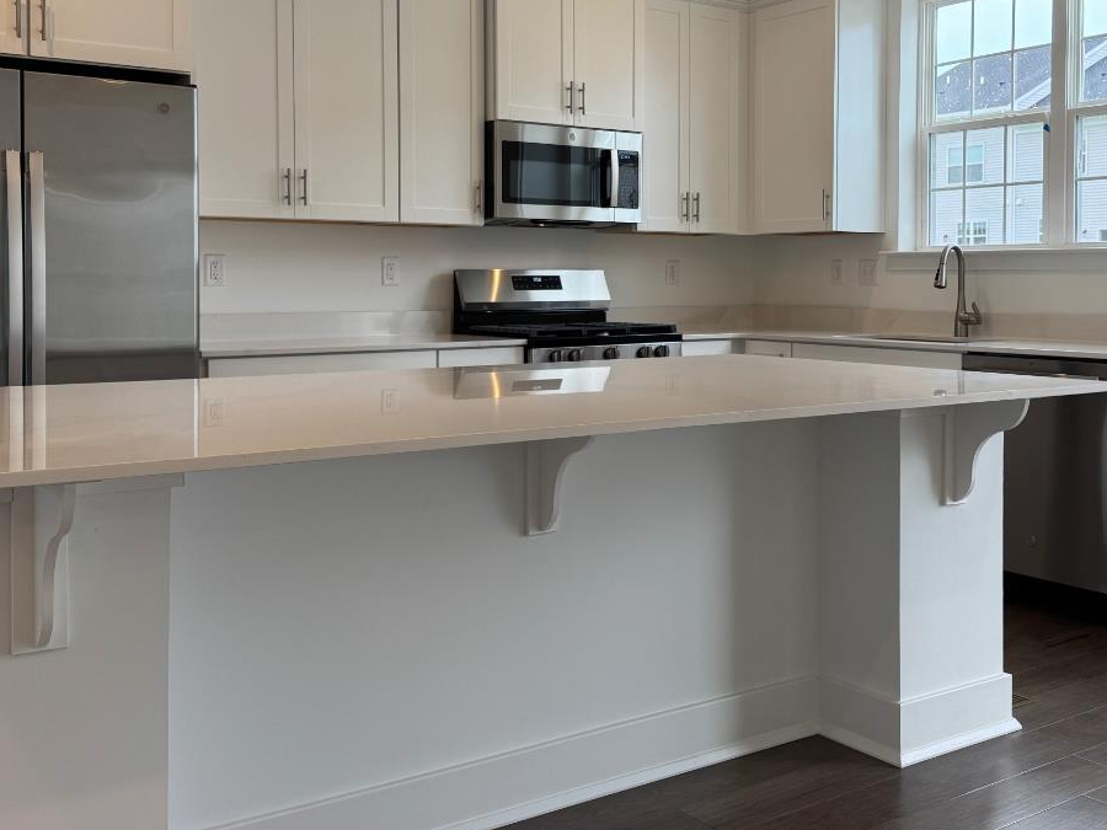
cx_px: 663
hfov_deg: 46.5
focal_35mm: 40
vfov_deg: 35.7
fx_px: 1279
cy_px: 291
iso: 50
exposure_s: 1/123
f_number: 1.78
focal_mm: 6.76
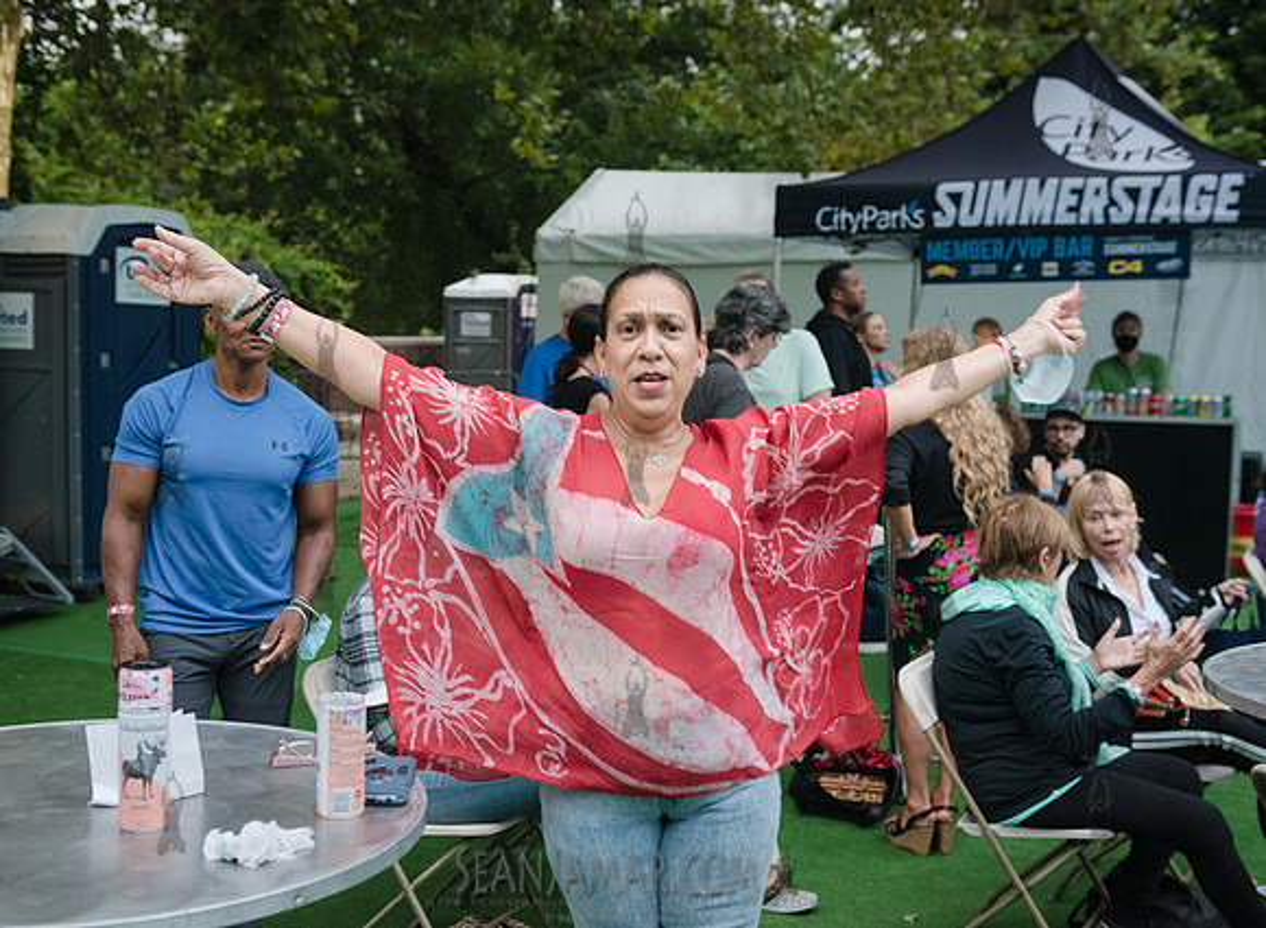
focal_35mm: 42
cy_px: 512
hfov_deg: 44.8
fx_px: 1534
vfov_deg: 33.6
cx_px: 654
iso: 3200
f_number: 4
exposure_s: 1/125
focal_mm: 36
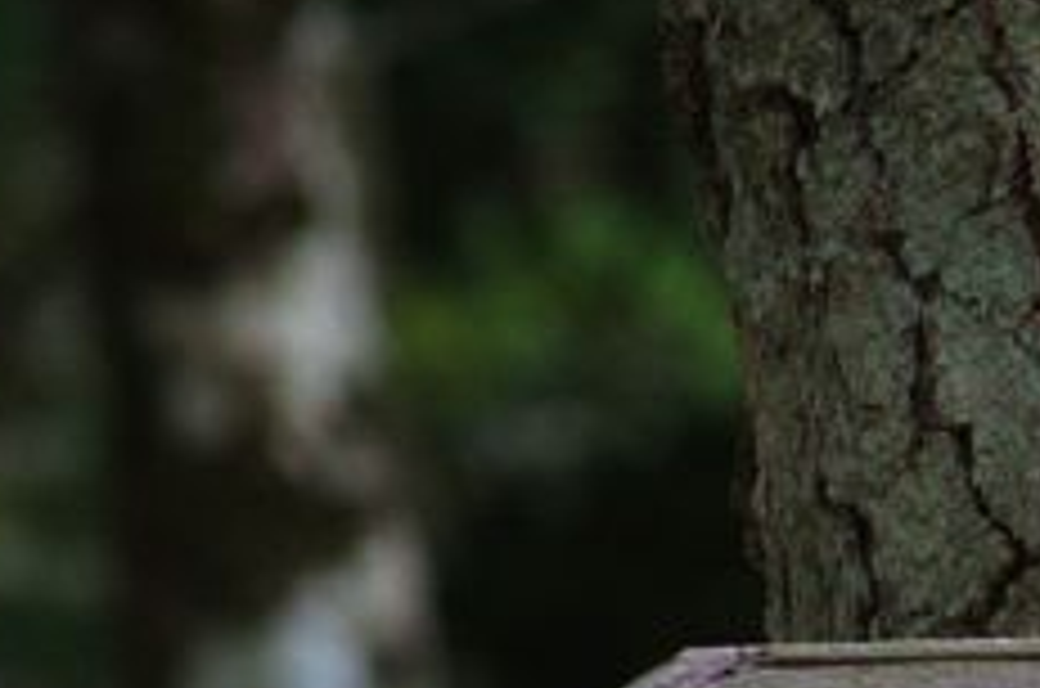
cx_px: 1733
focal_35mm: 520
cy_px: 877
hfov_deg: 3.9
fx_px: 14991
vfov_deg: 2.6
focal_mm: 100
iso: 400
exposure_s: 1/100
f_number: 10
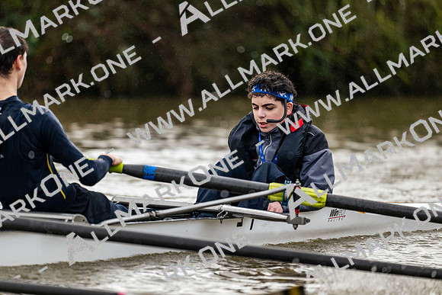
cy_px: 148
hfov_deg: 5.2
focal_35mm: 400
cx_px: 221
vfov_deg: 3.4
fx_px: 4912
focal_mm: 400
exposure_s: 1/1600
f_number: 4.5
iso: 1250
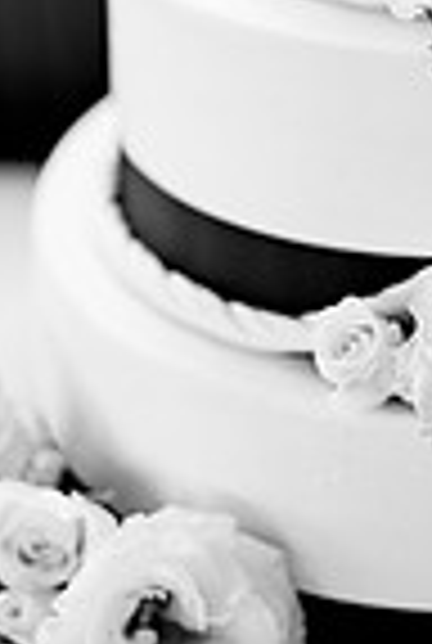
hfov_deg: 8.7
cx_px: 400
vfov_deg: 12.9
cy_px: 59
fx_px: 2812
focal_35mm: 157
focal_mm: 50
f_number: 1.4
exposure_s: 1/320
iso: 160
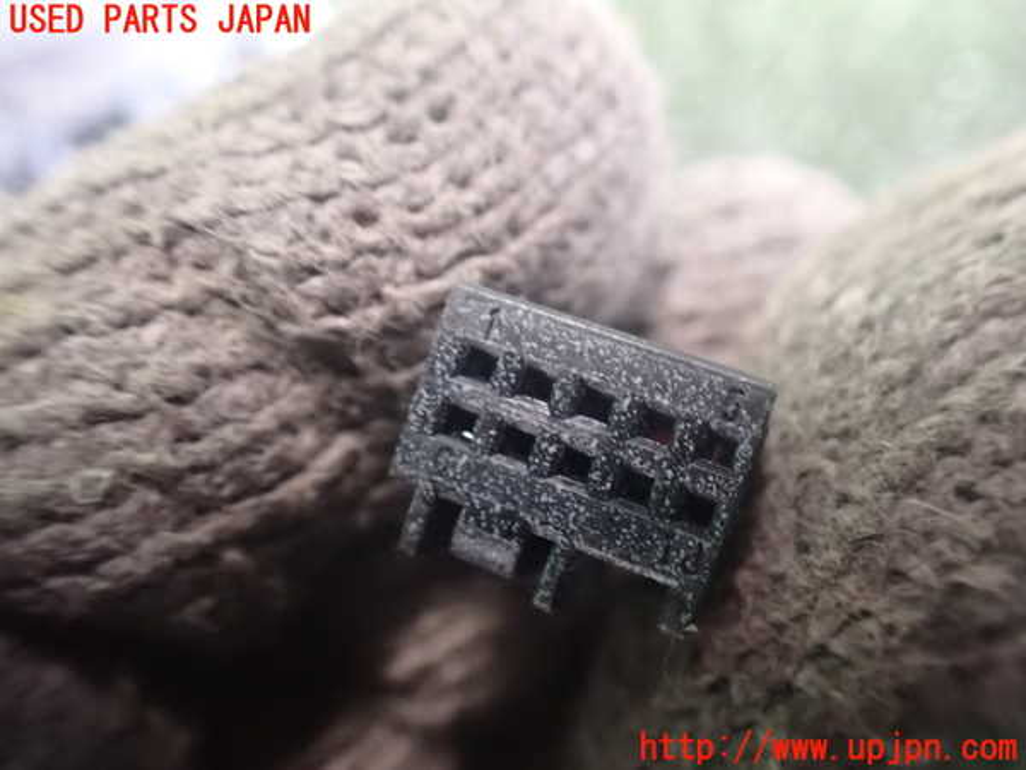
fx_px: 889
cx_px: 513
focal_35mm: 30
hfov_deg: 60.0
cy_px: 385
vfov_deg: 46.8
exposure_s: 1/25
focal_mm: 5.4
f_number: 2.3
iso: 1600
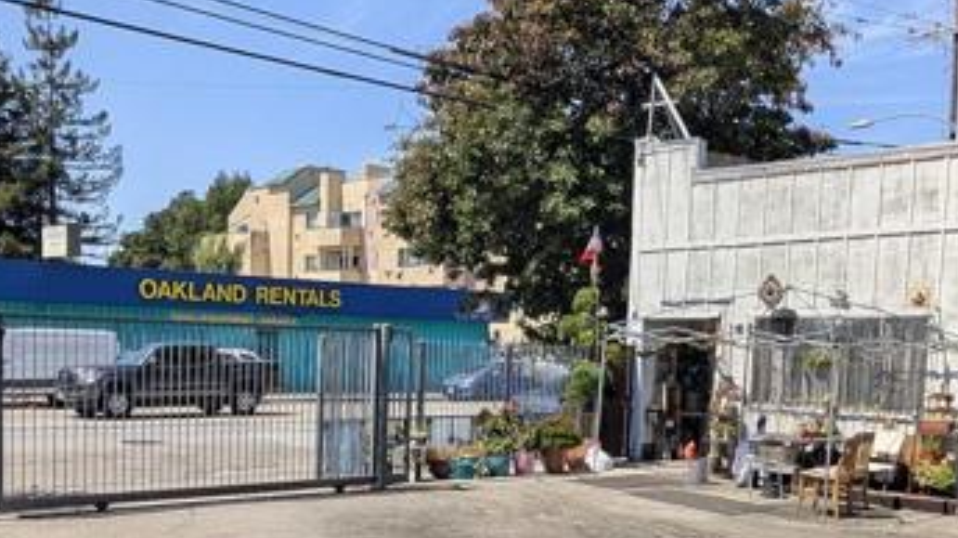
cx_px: 384
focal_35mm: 39
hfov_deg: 51.3
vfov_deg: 29.8
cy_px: 417
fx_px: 990
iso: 50
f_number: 1.7
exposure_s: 1/2545
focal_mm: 2.02
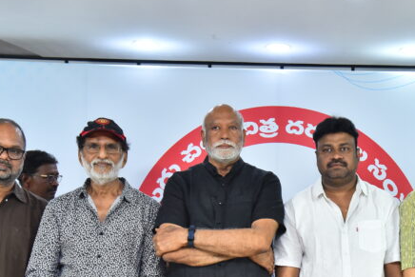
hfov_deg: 29.8
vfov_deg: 20.2
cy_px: 207
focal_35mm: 67
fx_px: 773
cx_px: 289
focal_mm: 38
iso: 2000
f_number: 4.5
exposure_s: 1/125
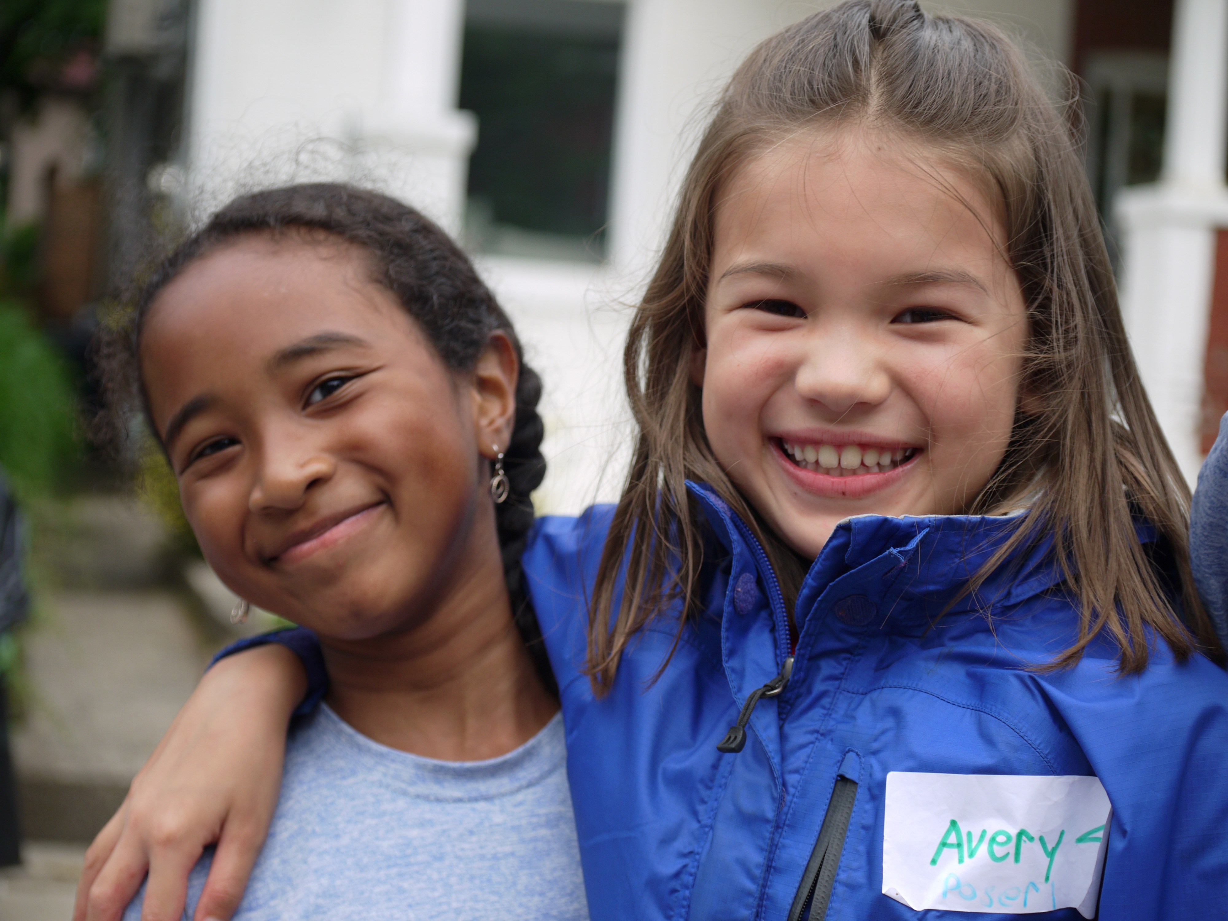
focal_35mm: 70
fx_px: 2483
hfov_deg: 27.8
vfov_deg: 21.0
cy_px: 460
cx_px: 614
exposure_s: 1/640
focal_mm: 35
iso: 100
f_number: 3.2
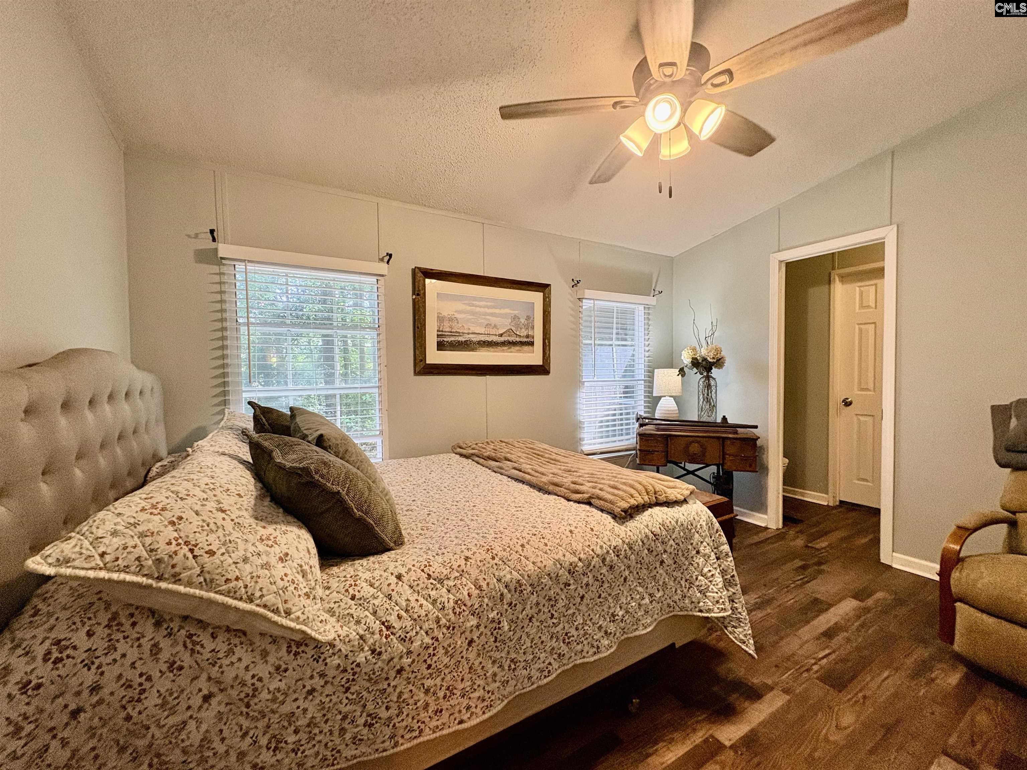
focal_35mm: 14
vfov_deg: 85.7
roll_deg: +0.8
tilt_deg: -1.6
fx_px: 415
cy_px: 385
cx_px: 514
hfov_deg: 102.1
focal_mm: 2.22
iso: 250
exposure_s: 1/120
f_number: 2.2
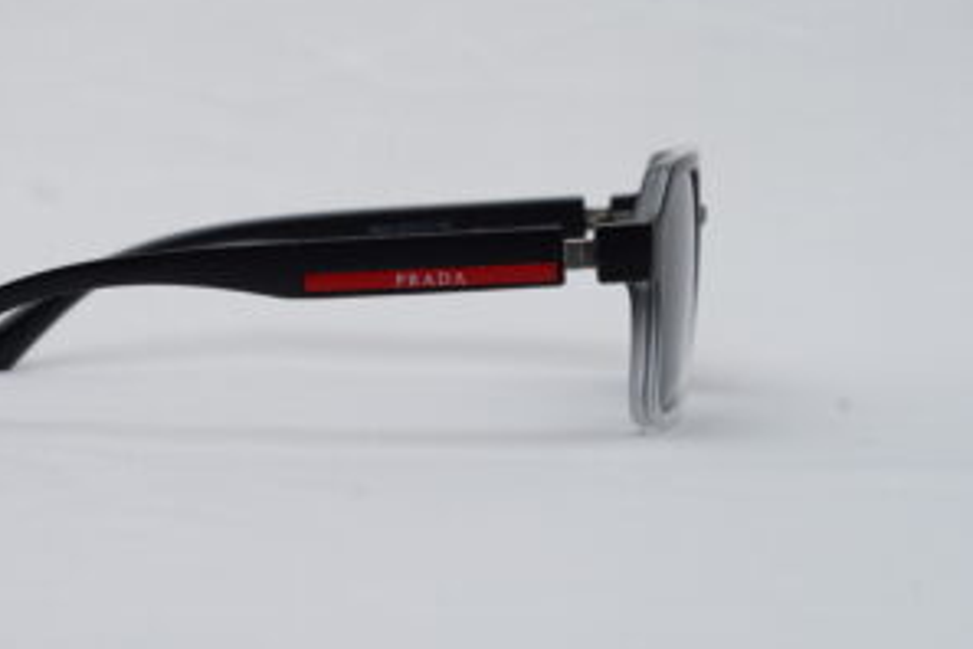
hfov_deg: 20.2
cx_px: 423
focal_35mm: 101
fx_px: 2730
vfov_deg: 13.5
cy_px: 161
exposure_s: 1/160
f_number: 9
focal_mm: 50
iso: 100
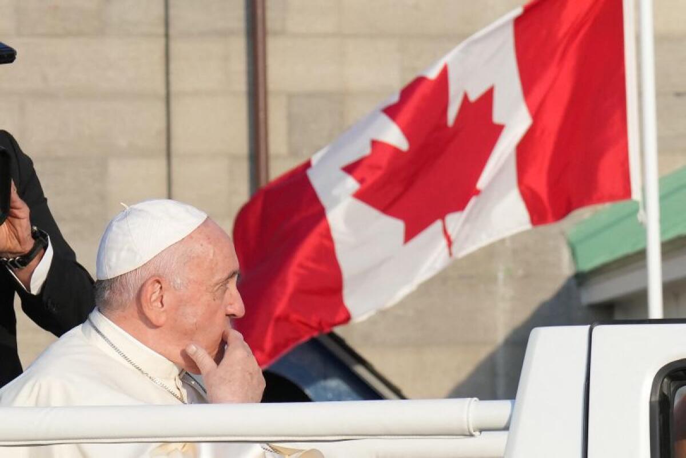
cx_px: 343
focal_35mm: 70
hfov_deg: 28.8
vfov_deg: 19.5
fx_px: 1334
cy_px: 229
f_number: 5.6
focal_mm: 70
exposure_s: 1/1000
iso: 500
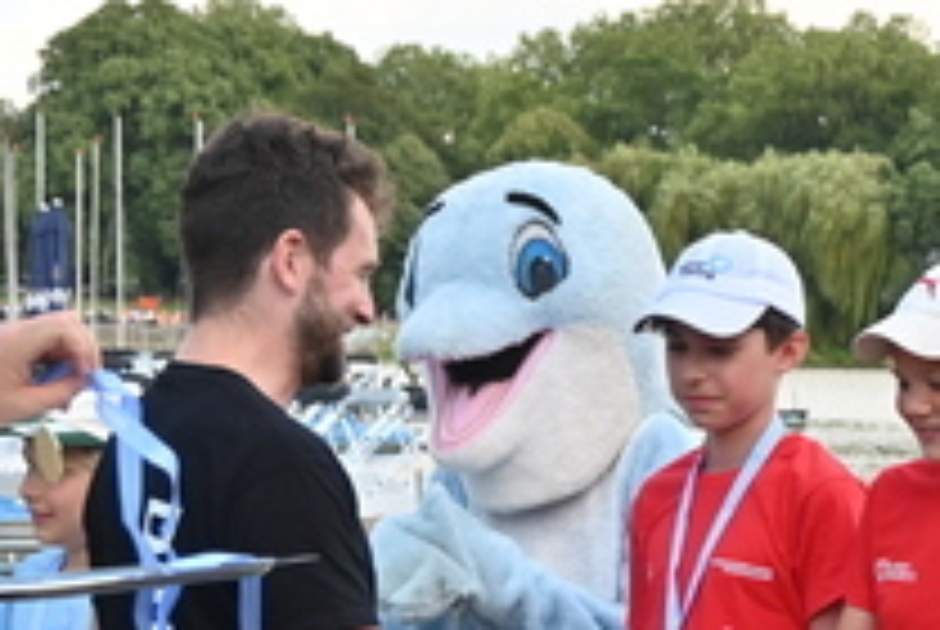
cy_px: 713
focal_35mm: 151
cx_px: 1048
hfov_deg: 13.3
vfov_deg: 9.0
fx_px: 3948
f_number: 5.6
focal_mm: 34
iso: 140
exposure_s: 1/250
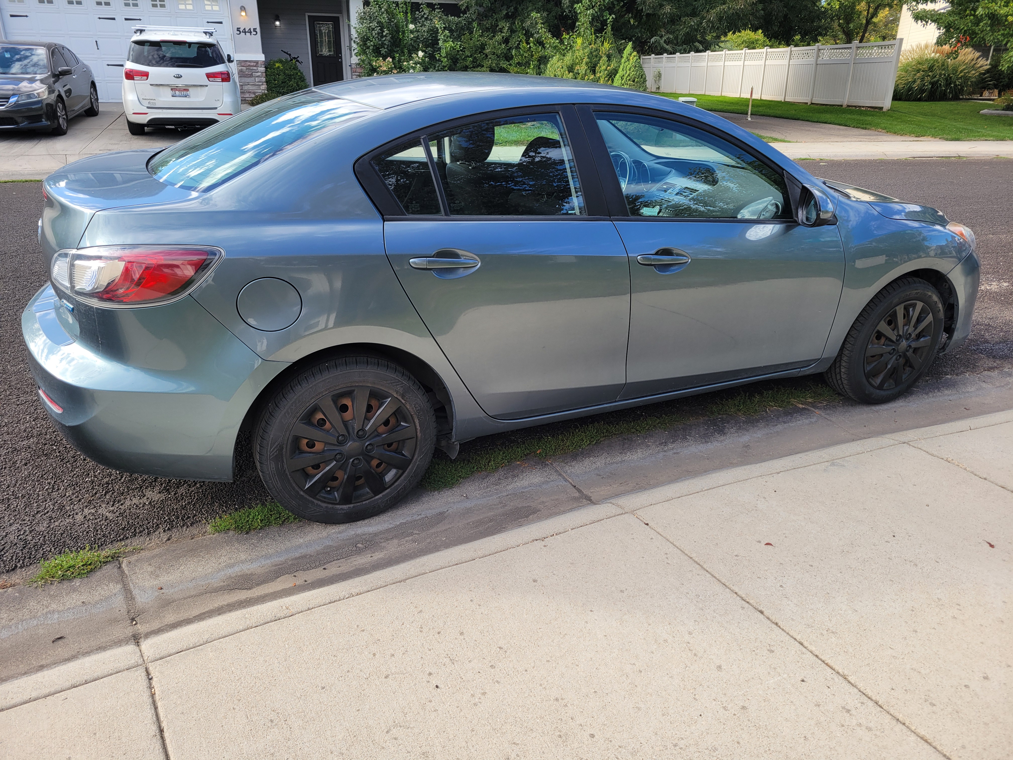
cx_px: 506
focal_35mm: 26
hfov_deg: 67.3
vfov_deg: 53.1
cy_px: 380
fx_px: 761
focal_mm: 5.4
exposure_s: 1/548
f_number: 1.8
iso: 40
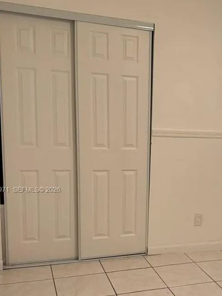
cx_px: 183
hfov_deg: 31.2
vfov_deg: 41.7
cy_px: 190
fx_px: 385
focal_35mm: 45
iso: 160
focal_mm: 6.76
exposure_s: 1/120
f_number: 1.78
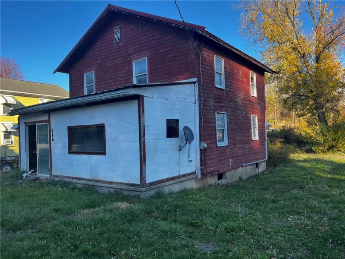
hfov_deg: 67.3
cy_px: 130
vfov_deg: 53.1
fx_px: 259
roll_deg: +1.7
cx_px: 172
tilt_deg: +1.0
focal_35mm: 26
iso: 50
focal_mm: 5.1
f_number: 1.6
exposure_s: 1/558
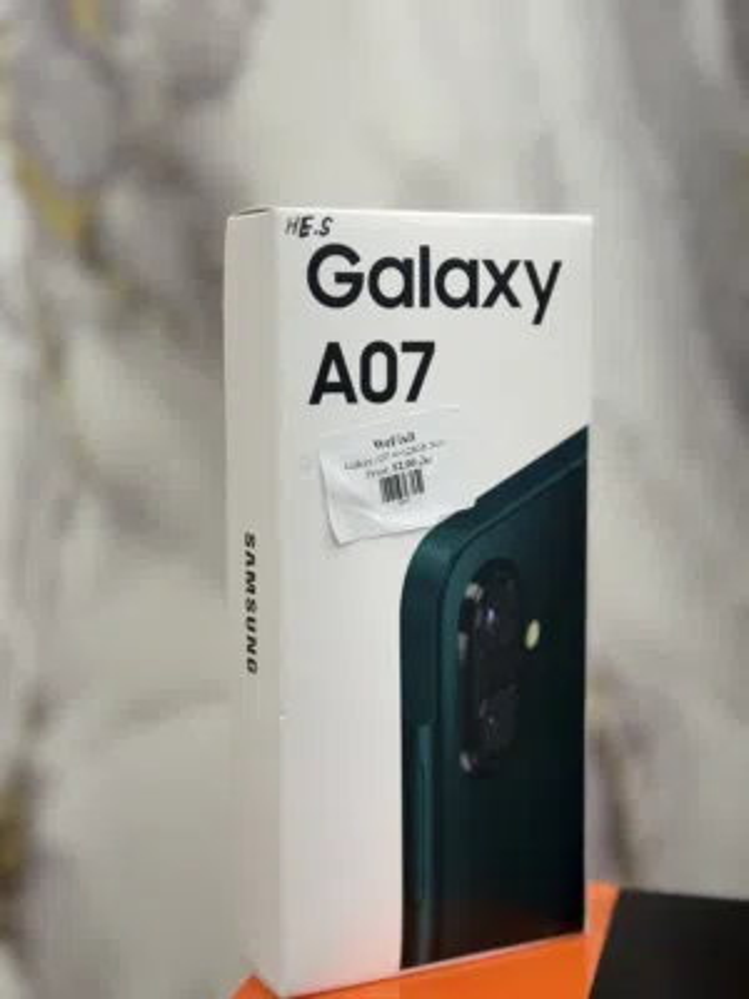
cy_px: 500
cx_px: 374
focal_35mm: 52
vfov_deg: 36.8
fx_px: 1500
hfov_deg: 28.0
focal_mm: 5.96
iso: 32
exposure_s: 1/263
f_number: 1.6
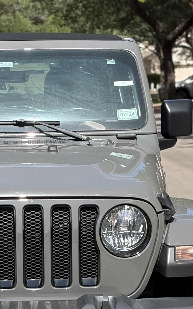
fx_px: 1145
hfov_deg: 9.6
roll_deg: +1.6
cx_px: 2
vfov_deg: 15.3
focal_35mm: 136
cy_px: 230
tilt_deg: -7.3
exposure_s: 1/3125
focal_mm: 5.96
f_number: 1.6
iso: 50
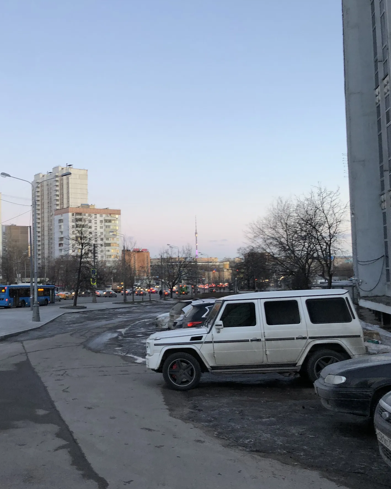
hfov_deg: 38.4
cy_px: 244
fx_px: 535
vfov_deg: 49.1
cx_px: 71
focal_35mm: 37
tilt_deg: +7.7
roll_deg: +2.2
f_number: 1.8
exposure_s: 1/33
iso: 20
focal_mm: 4
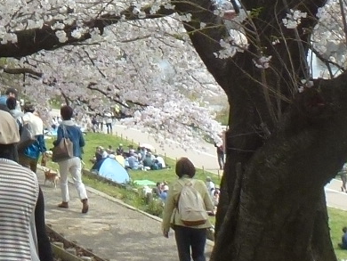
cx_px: -200
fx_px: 1264
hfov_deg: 14.4
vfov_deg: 10.7
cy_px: -275
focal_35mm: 126
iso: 100
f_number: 4
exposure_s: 1/320
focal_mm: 4.3
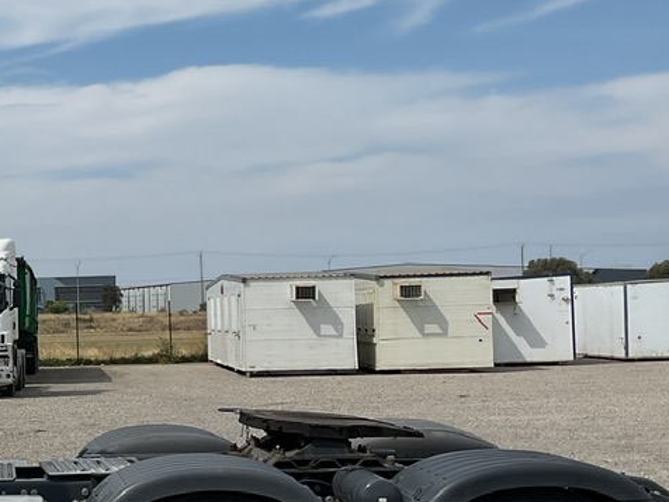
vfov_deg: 18.9
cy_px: 315
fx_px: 1507
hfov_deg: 23.4
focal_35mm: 78
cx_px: -73
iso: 16
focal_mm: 3
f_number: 1.8
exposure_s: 1/3534
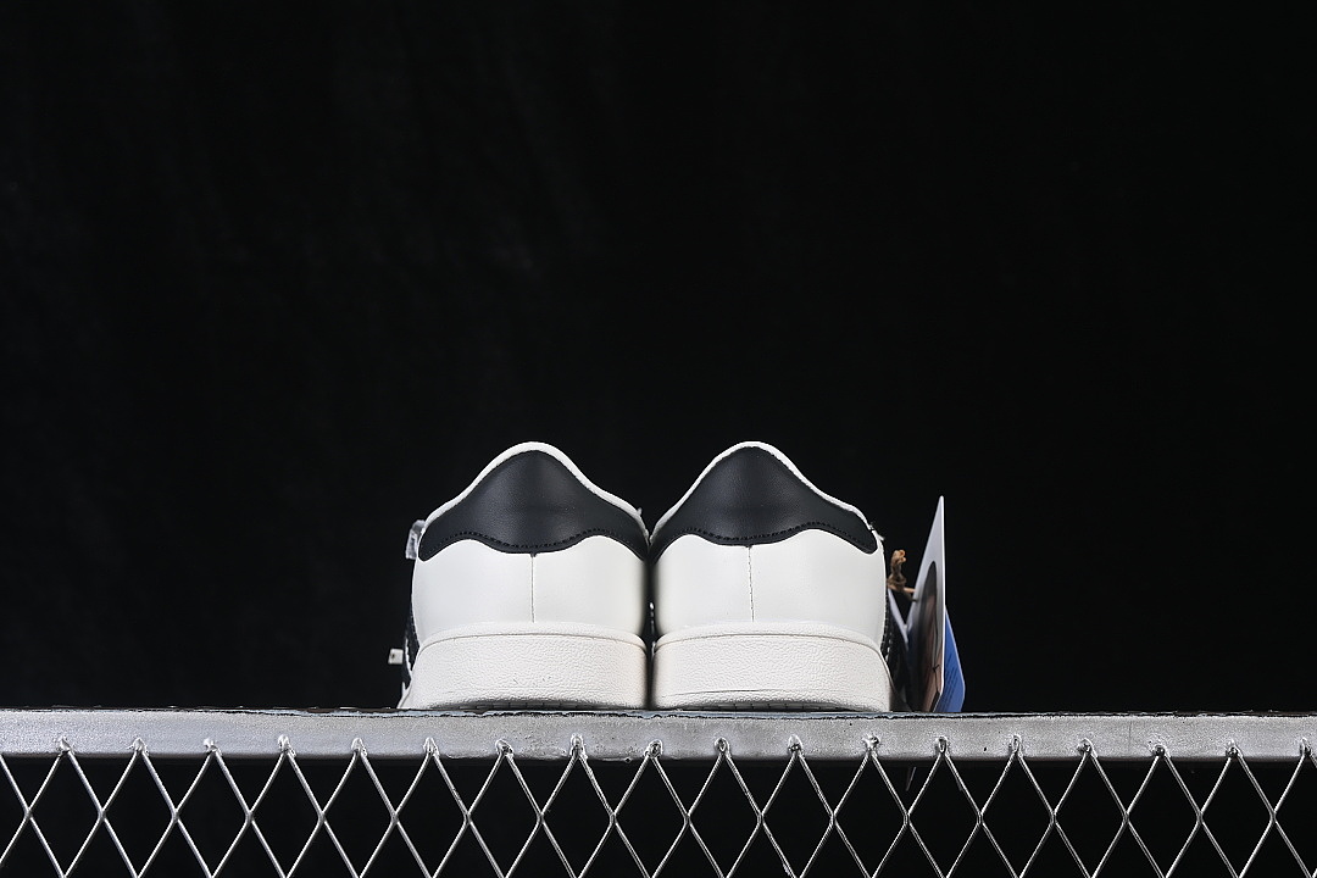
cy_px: 439
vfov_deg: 18.2
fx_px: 2744
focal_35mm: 75
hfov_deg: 27.0
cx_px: 658
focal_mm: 50
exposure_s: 1/80
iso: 160
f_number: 8
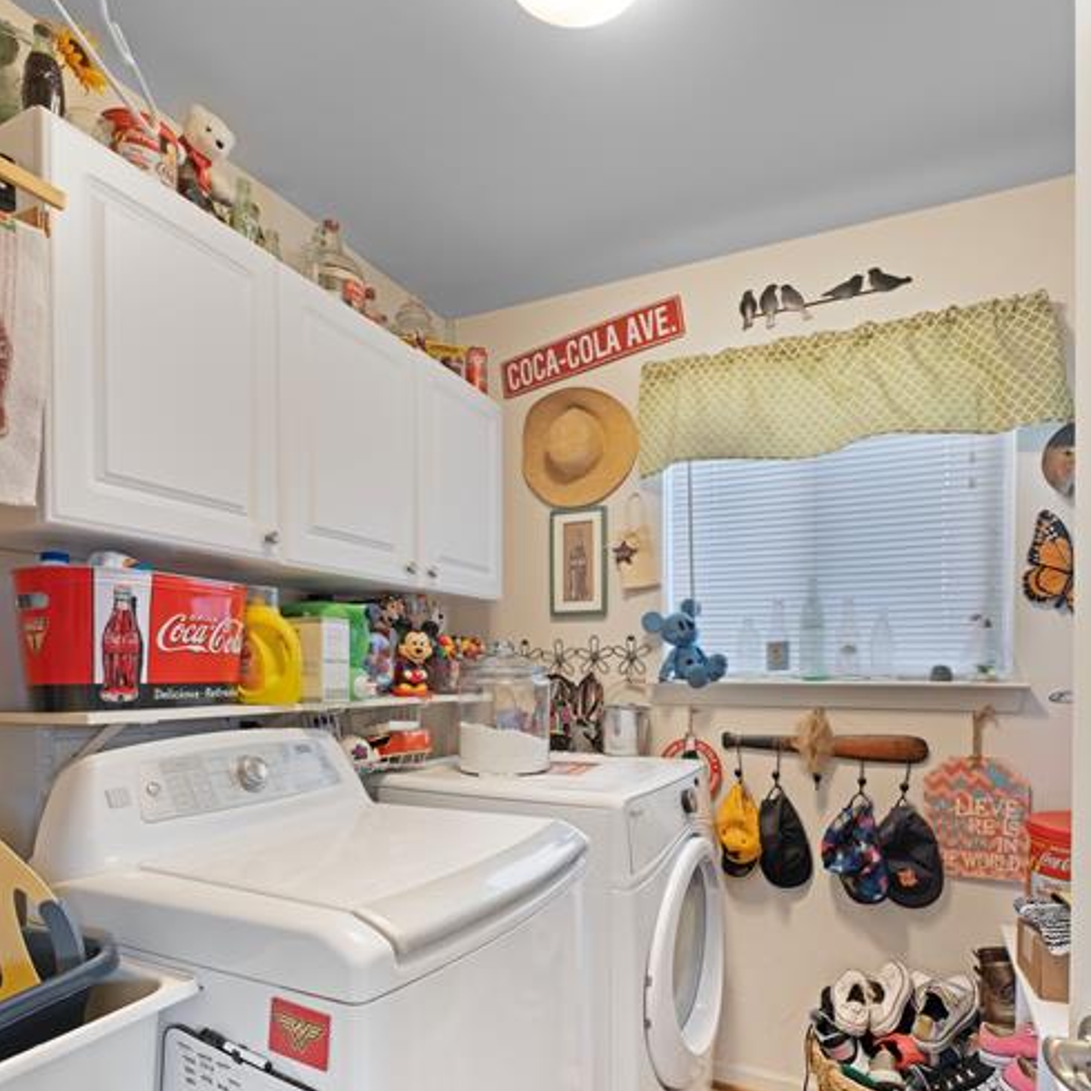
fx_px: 713
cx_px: 532
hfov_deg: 74.8
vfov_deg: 73.2
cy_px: 701
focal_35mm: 20
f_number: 7.1
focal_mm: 10
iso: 400
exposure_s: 1/50
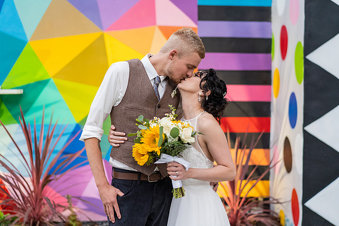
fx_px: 518
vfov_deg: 24.6
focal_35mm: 55
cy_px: 113
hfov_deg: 36.2
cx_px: 170
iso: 500
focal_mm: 55
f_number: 2.2
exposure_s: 1/200
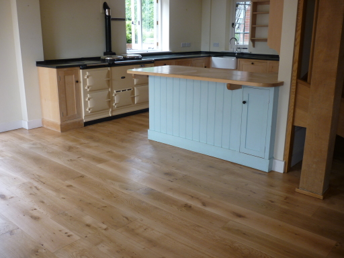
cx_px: 172
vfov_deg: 42.9
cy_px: 129
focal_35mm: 33
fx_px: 328
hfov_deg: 55.4
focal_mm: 5.5
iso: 80
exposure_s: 1/30
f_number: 2.8
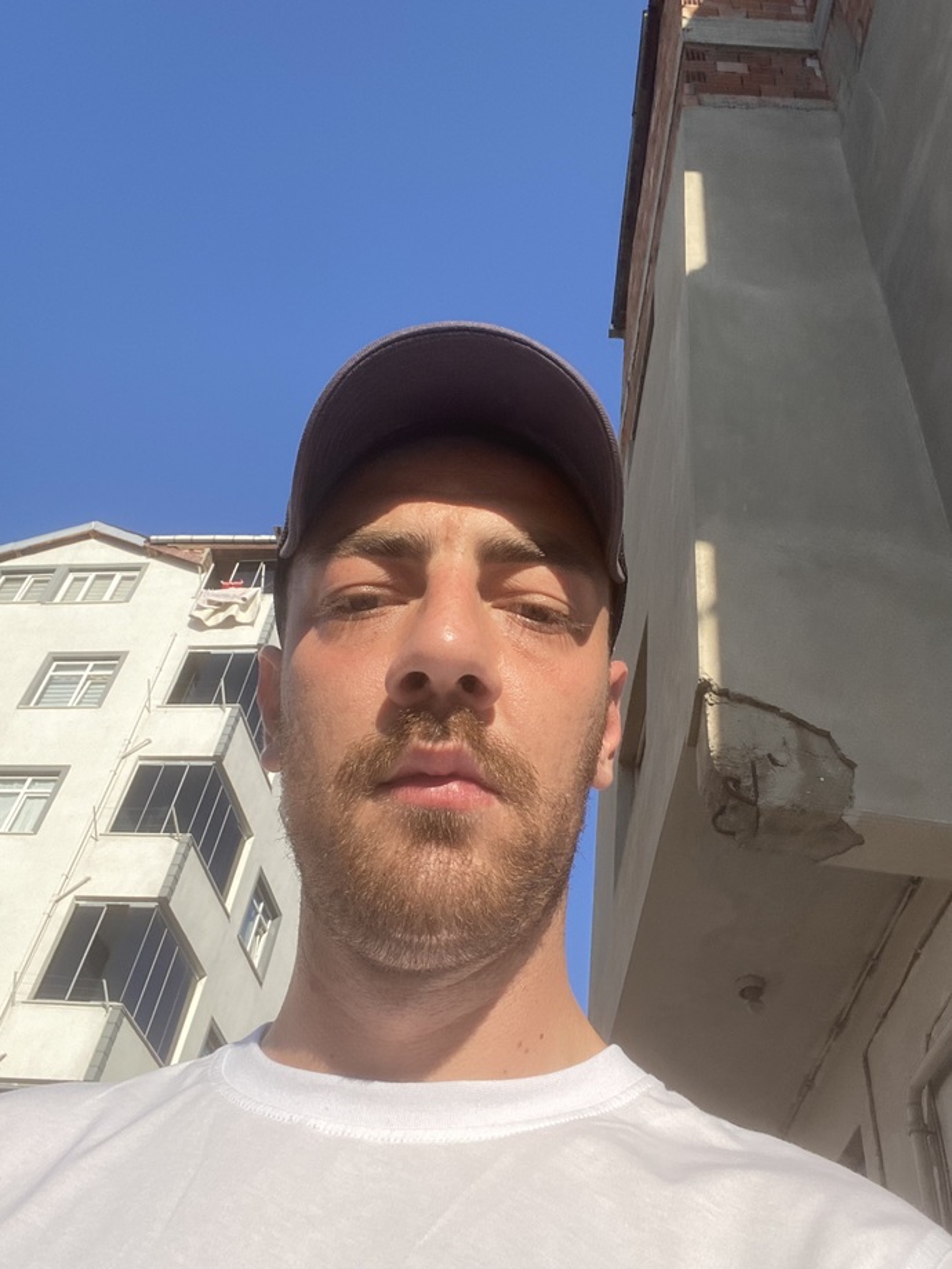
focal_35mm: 30
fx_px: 1100
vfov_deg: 60.0
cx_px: 476
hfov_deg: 46.8
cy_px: 634
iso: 25
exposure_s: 1/636
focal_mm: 2.71
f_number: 2.2
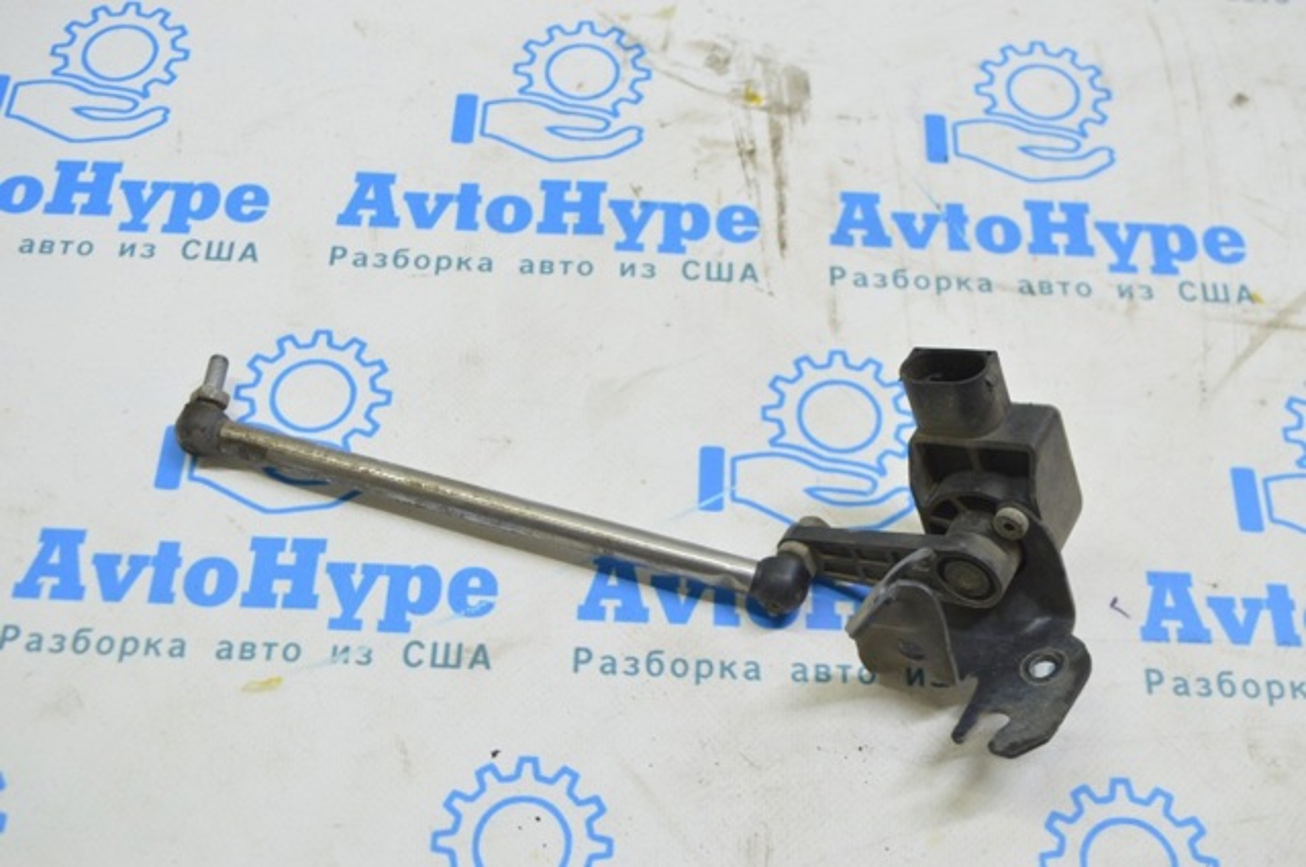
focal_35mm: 44
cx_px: 653
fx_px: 1576
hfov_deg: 45.0
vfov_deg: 30.8
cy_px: 434
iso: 400
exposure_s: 1/20
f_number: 5.6
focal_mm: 29
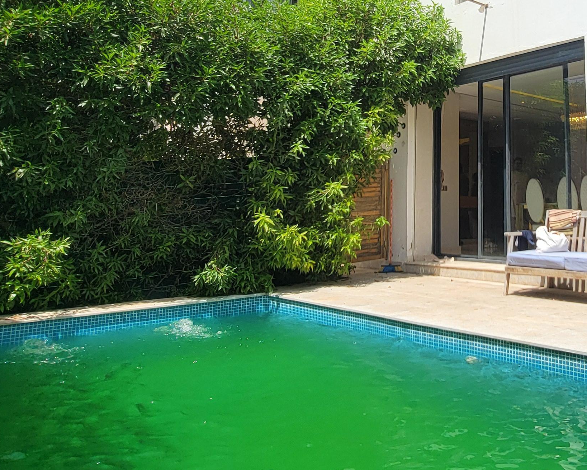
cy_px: 122
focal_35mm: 31
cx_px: 491
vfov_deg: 45.6
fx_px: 539
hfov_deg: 52.4
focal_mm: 2.2
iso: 50
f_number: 2.2
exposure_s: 1/1567
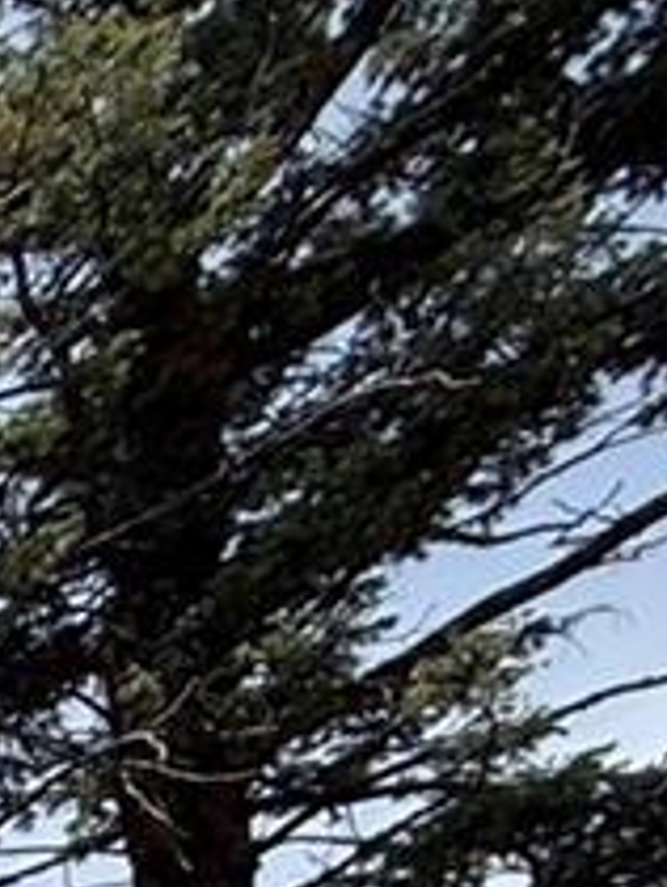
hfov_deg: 8.8
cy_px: 2201
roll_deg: -1.6
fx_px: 2461
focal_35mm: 96
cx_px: -1811
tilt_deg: +2.6
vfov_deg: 13.7
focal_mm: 2.22
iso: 50
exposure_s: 1/1125
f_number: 2.2
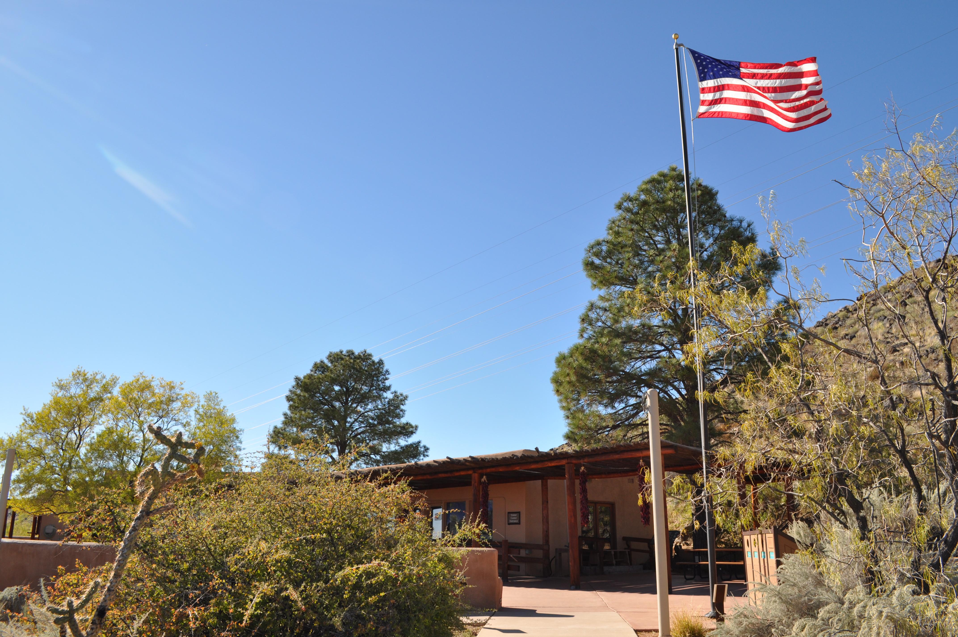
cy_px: 318
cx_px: 479
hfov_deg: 67.4
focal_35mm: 27
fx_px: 718
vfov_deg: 47.8
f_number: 9
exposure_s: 1/320
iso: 200
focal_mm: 18
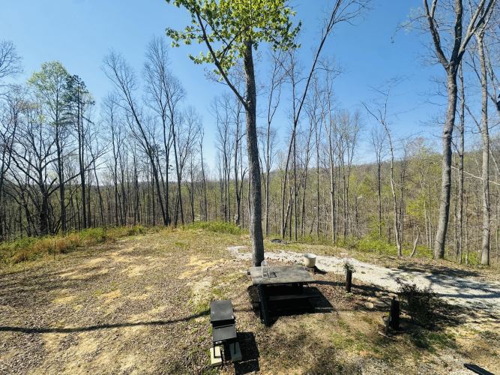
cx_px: 250
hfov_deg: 102.1
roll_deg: +0.5
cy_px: 188
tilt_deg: -0.8
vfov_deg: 85.7
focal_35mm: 14
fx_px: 202
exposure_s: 1/1855
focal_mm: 2.22
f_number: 2.2
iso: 50
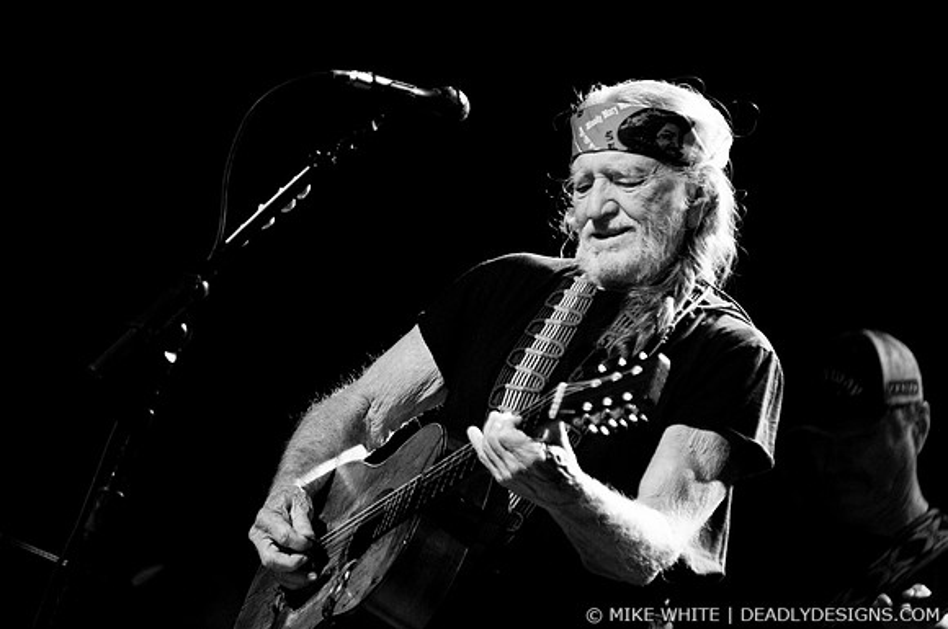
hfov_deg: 6.9
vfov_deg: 4.6
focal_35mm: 300
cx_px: 474
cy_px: 314
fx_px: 7889
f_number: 3.2
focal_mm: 200
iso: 800
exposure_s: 1/200
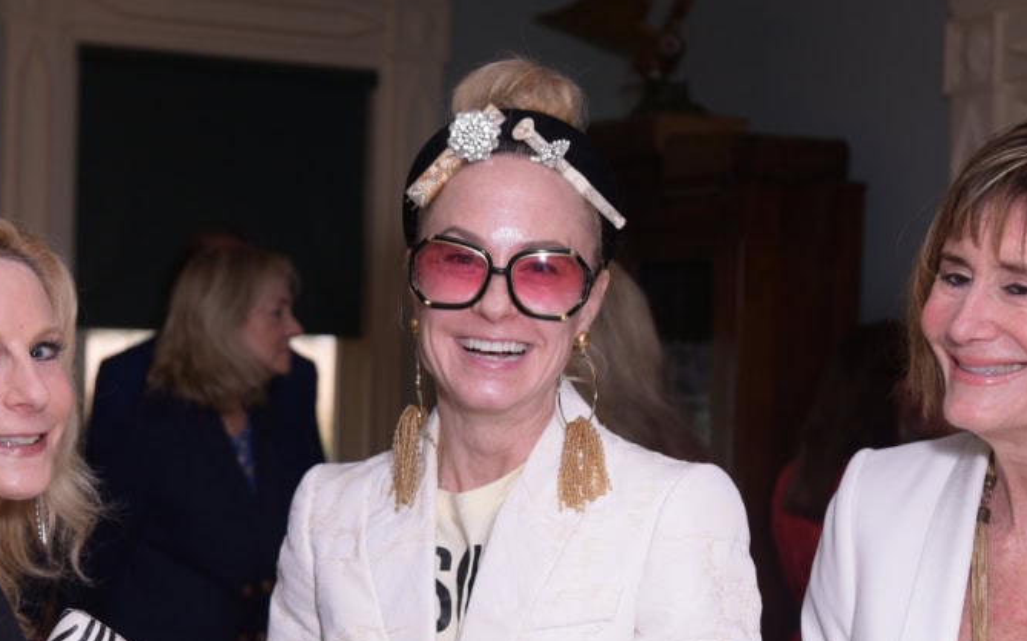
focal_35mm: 67
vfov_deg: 19.4
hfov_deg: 30.6
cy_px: 323
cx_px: 468
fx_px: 1875
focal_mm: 55
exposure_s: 1/60
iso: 800
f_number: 5
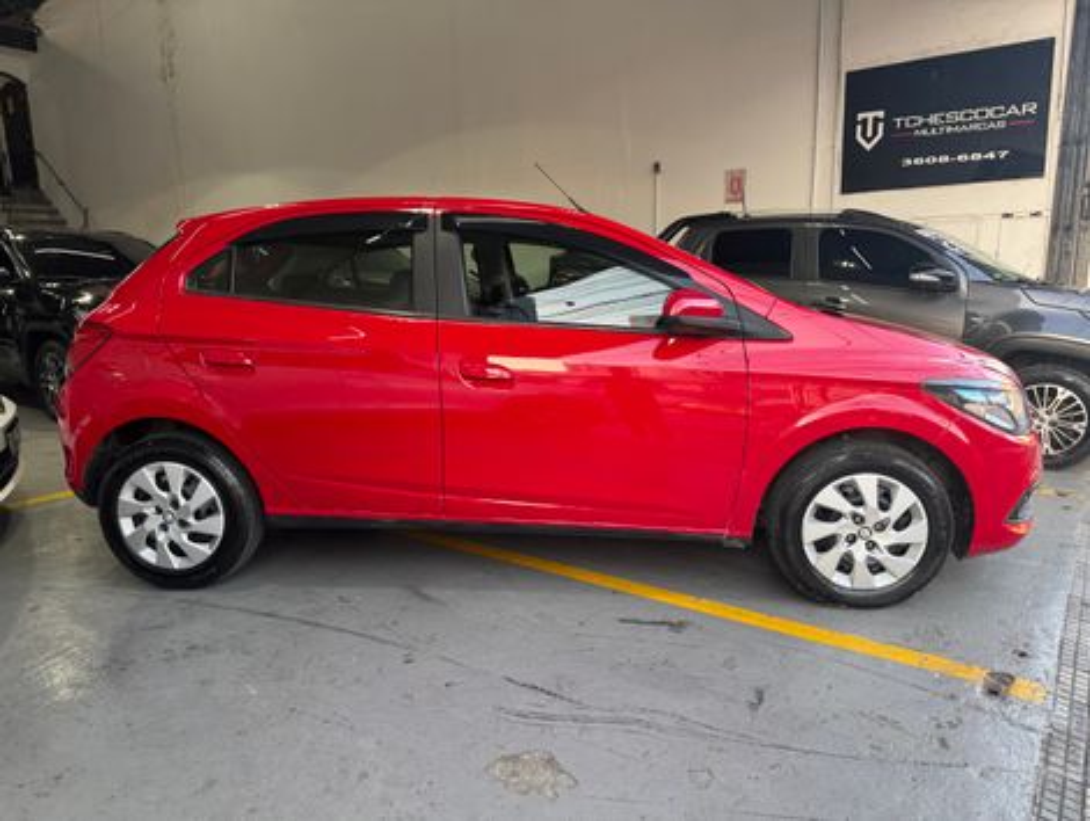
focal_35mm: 24
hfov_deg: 71.5
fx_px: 757
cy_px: 410
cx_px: 545
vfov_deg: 56.9
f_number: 1.78
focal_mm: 6.76
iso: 125
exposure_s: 1/120
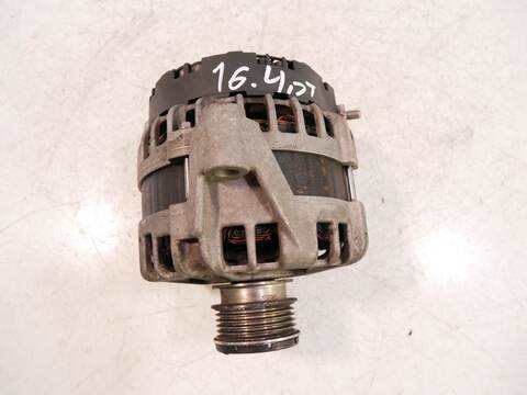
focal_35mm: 24
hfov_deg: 71.6
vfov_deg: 56.8
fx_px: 365
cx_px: 264
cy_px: 198
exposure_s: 1/125
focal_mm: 12
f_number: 3.5
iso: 1250
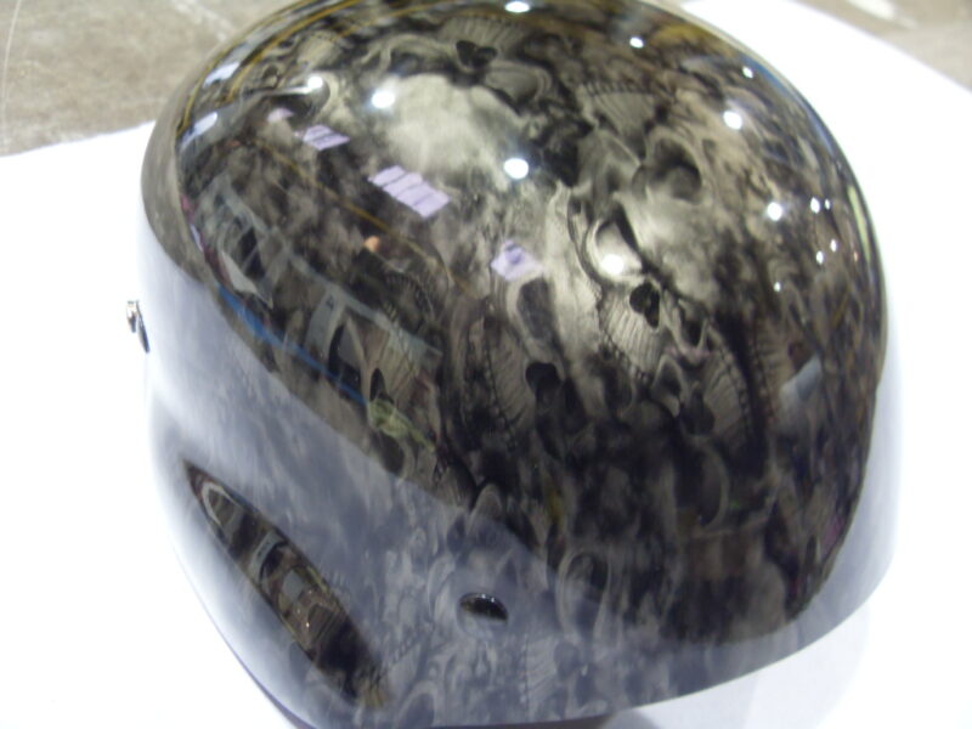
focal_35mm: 35
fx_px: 983
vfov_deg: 40.7
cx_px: 486
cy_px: 364
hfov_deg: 52.6
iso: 200
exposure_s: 1/10
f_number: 2.8
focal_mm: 6.3
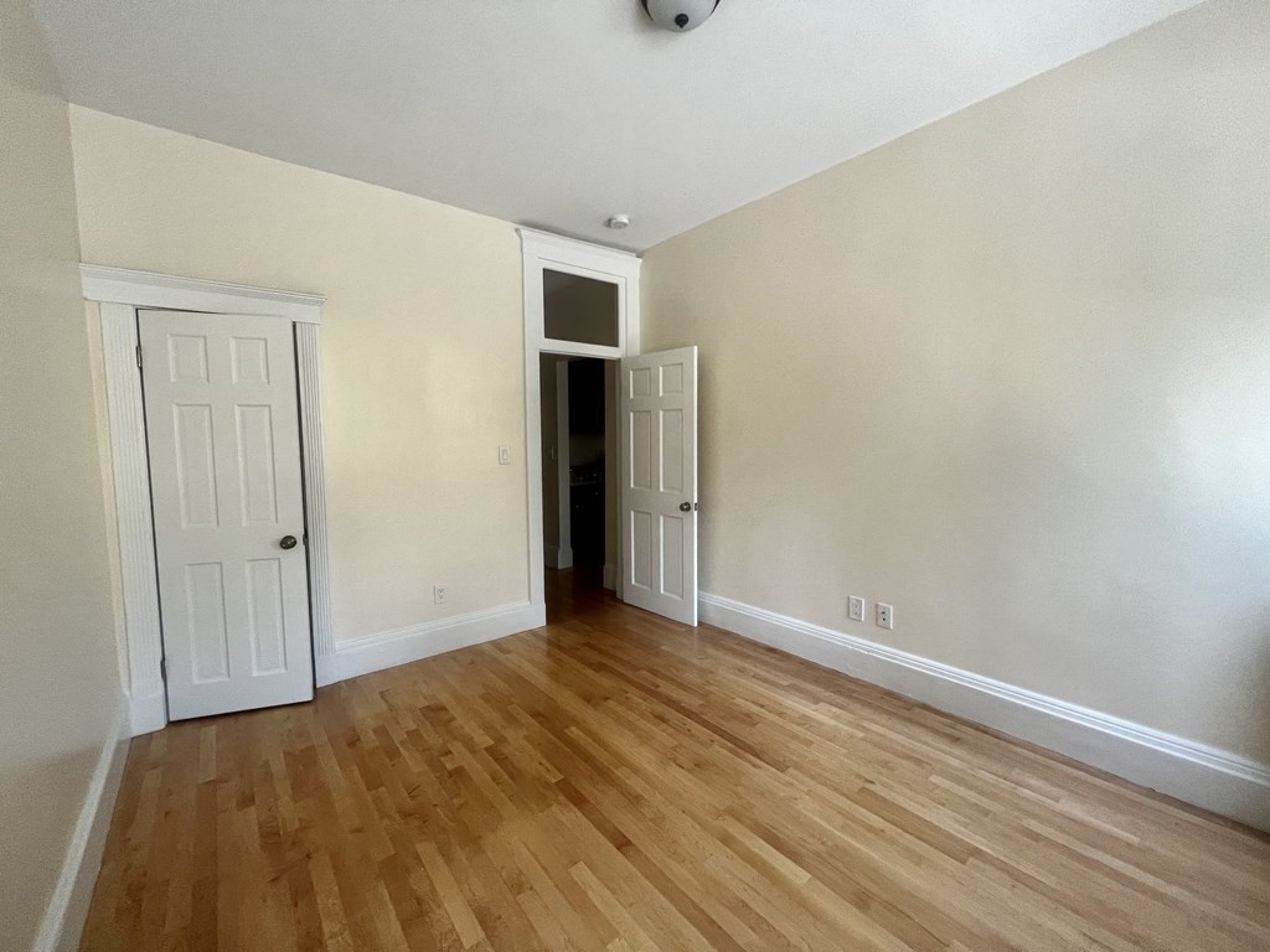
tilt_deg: -2.6
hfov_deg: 106.2
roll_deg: +0.3
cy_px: 476
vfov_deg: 89.9
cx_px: 635
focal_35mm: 13
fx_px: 477
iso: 100
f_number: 1.8
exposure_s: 1/99
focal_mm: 1.57
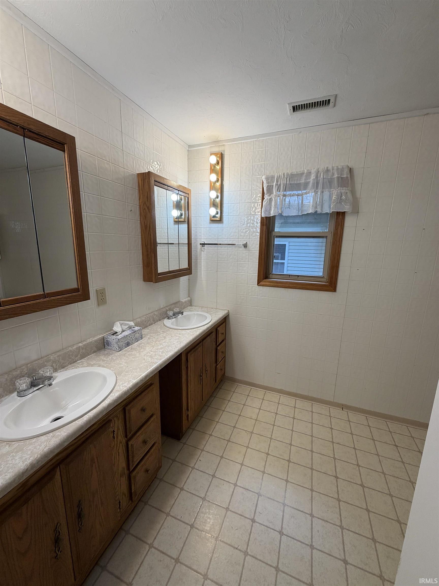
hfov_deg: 85.7
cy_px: 293
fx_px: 237
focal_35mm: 14
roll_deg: -1.3
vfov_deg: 102.1
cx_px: 220
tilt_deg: -11.9
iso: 100
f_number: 2.2
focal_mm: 2.22
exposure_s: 1/120
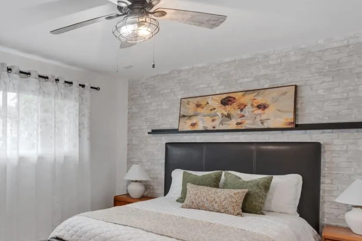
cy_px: 147
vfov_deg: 47.6
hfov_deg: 59.7
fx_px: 271
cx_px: 53
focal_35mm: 27
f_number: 8
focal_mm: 14
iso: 400
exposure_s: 1/15
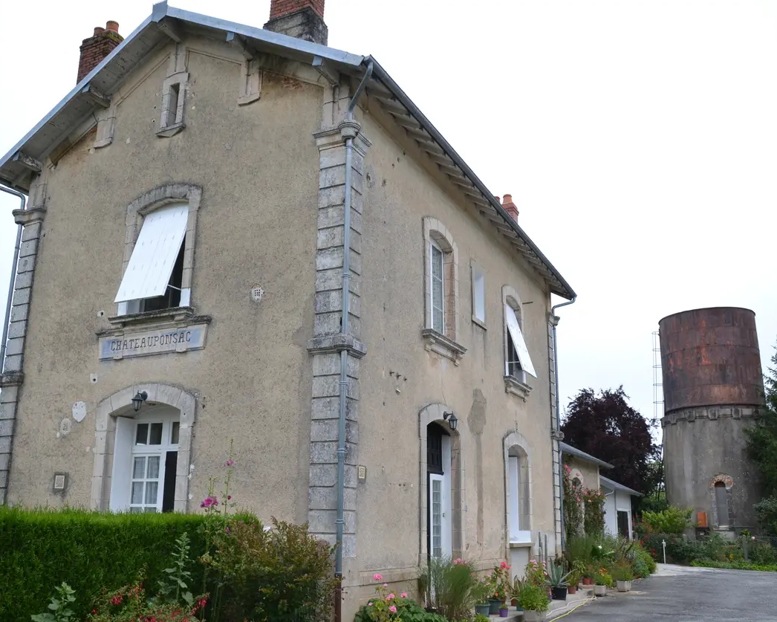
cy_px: 311
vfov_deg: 47.1
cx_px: 371
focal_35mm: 31
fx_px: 713
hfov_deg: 57.2
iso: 800
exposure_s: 1/400
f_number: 10
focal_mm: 18
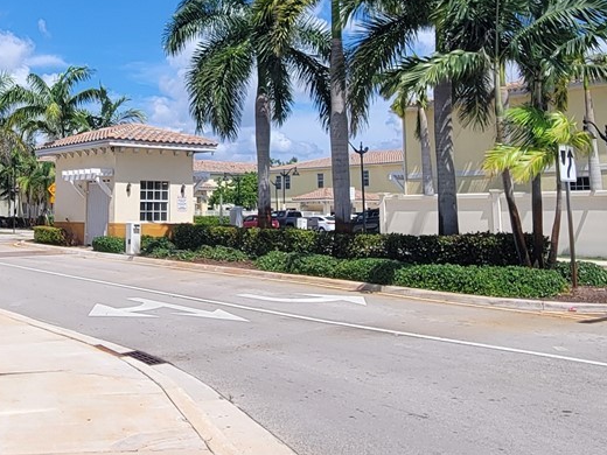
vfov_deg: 34.9
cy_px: 92
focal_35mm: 40
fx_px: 701
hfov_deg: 46.0
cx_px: 196
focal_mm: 2.2
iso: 50
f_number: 2.2
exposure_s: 1/2192
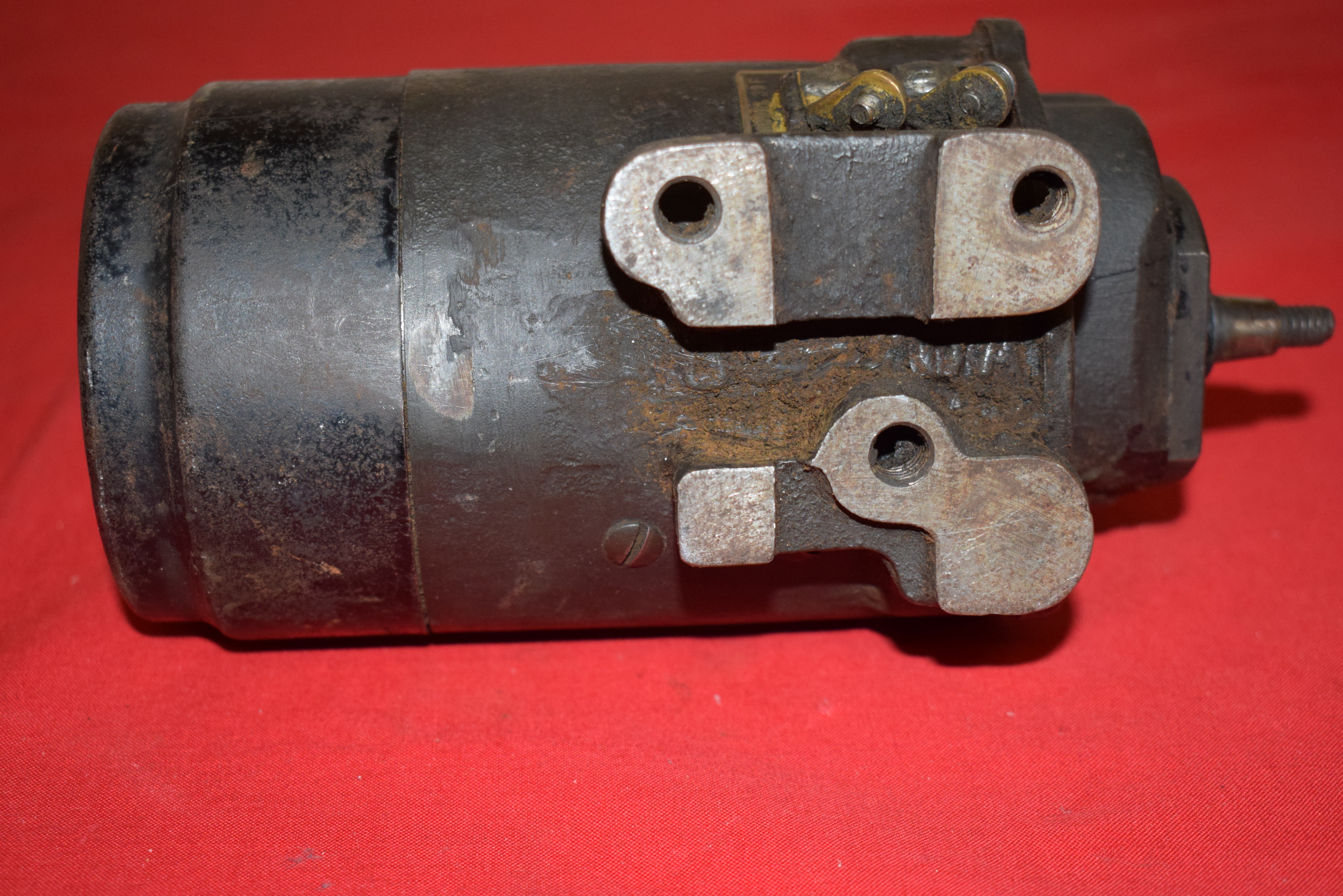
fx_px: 2015
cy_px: 448
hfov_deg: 36.9
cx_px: 672
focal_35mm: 54
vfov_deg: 25.1
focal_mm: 36
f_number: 5
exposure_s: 1/200
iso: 1250
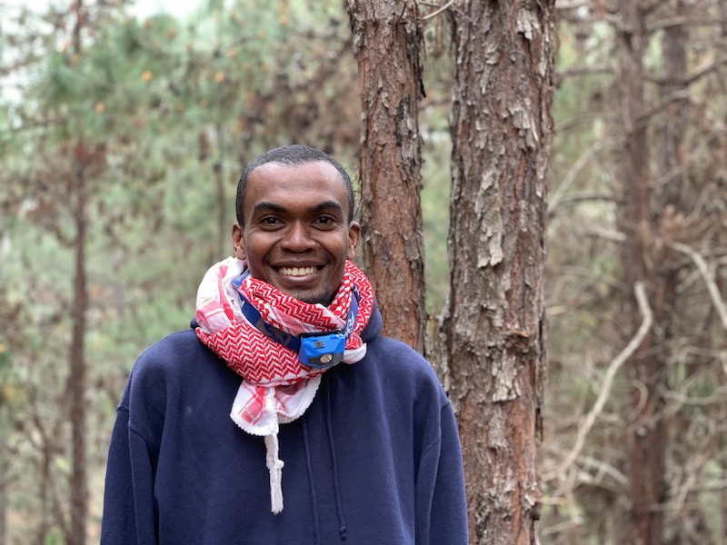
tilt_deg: -1.5
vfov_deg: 28.0
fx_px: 1092
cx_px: 364
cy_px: 272
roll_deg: -0.6
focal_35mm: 52
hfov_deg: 36.8
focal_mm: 6
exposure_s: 1/63
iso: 125
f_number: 2.4
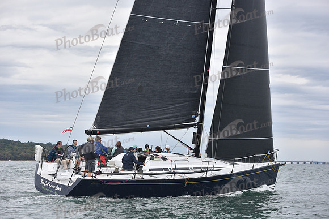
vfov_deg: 13.7
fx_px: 914
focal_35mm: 100
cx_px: 164
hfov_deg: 20.4
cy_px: 110
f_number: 5
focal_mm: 100
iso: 400
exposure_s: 1/1000
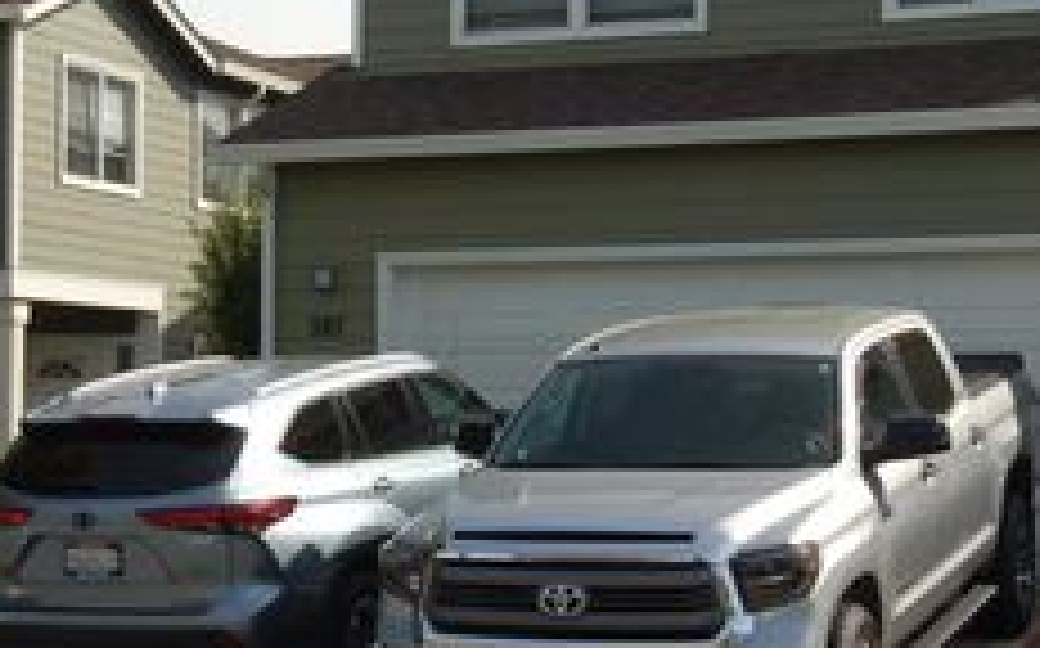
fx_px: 2436
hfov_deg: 24.1
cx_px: 432
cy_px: 324
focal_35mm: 86
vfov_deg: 15.2
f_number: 9
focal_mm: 26
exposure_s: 1/320
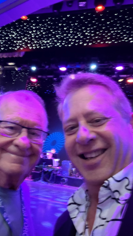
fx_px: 207
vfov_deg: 59.5
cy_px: 118
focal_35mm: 33
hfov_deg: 35.5
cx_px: 54
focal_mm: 2.71
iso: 800
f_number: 1.9
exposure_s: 1/15
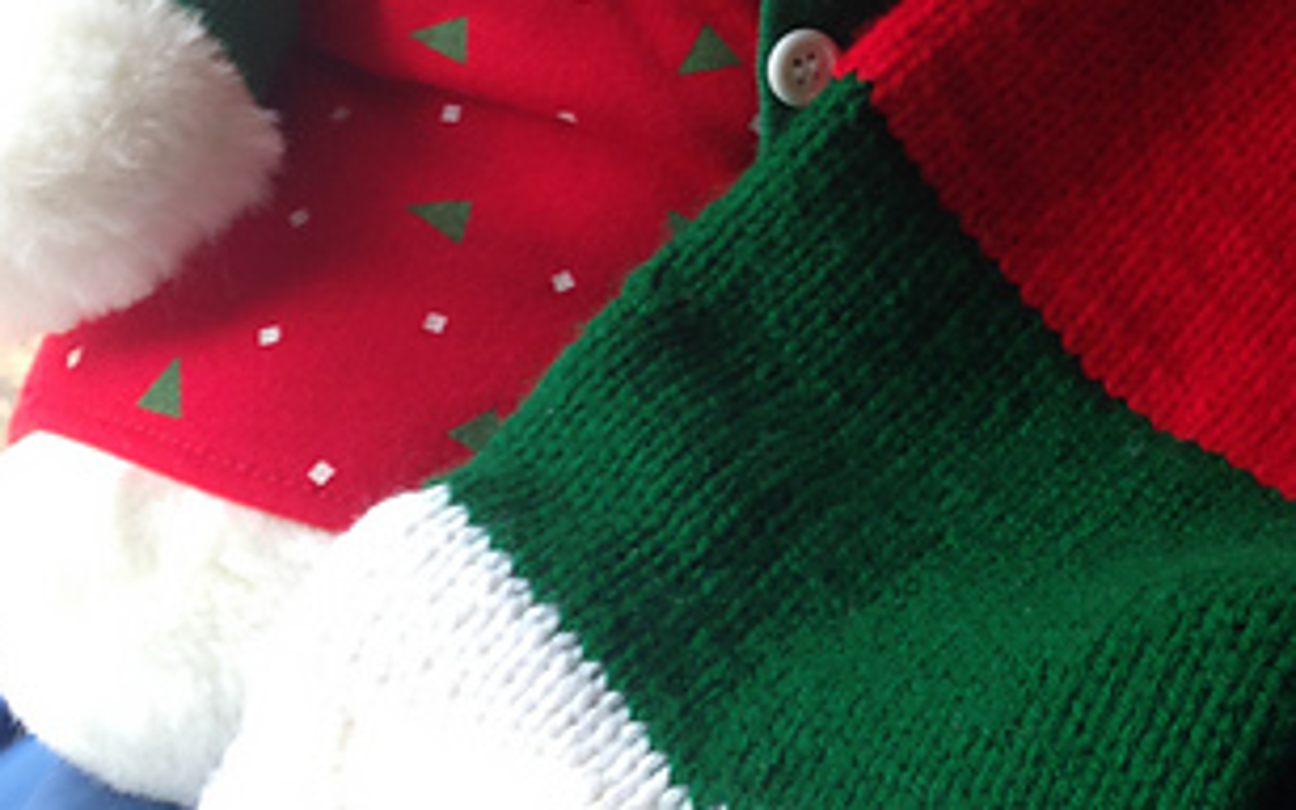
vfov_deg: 17.5
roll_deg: -4.4
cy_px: 8
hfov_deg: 28.1
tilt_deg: -16.9
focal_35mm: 73
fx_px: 2579
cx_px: 819
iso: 50
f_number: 2.4
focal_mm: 4.12
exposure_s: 1/24
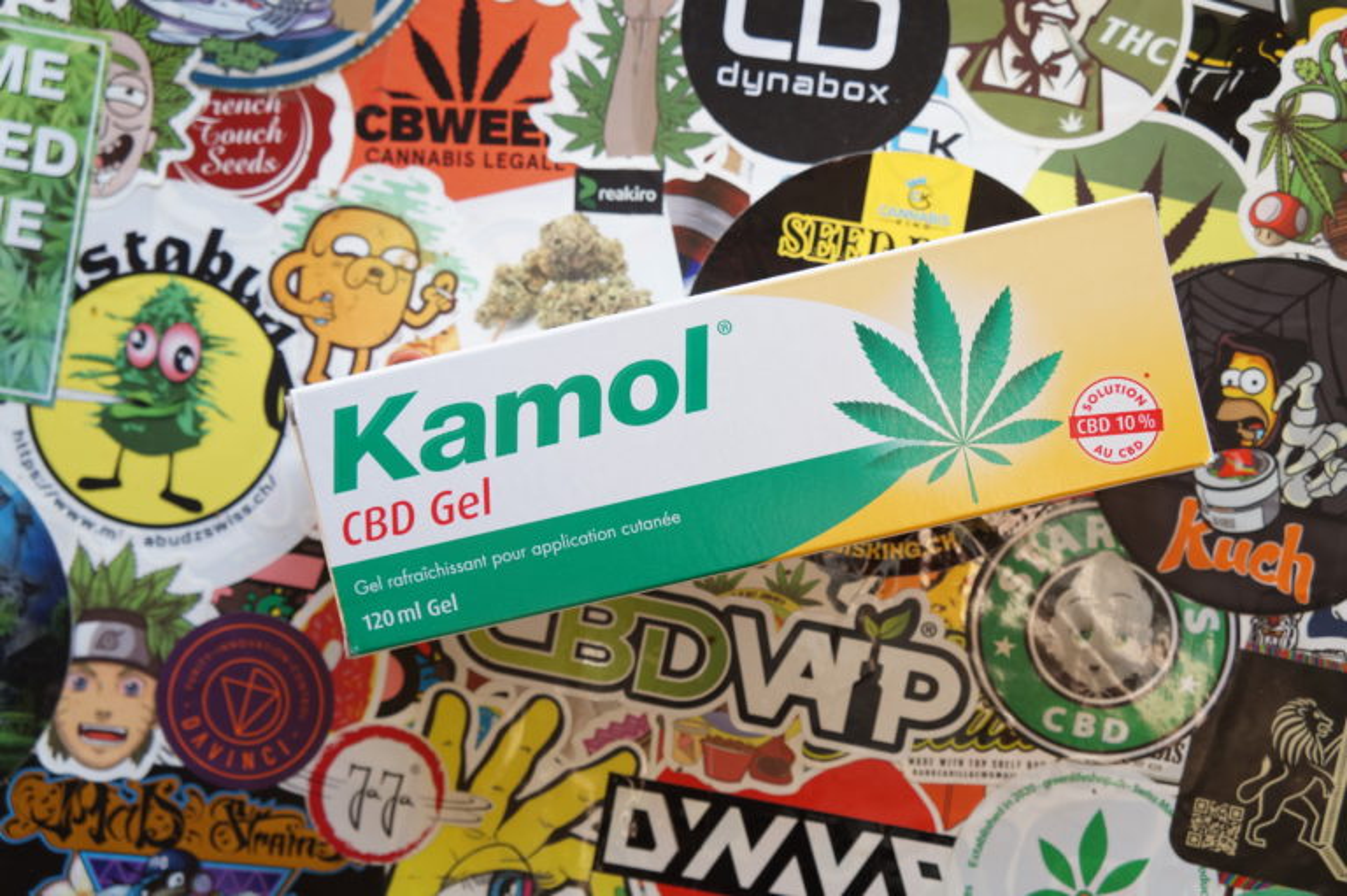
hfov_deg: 46.4
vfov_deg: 31.9
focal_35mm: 42
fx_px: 1570
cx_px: 674
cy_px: 448
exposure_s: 1/100
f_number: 5
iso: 400
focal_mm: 28
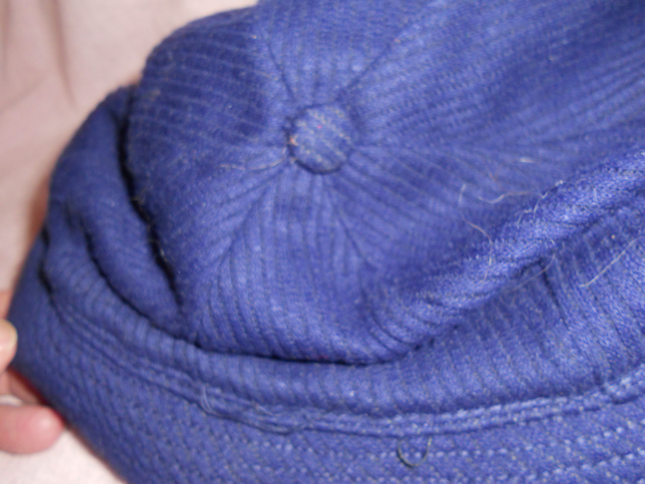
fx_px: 596
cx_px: 322
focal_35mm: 32
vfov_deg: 44.2
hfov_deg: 56.8
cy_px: 242
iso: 200
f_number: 8.8
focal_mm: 5.8
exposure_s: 1/25
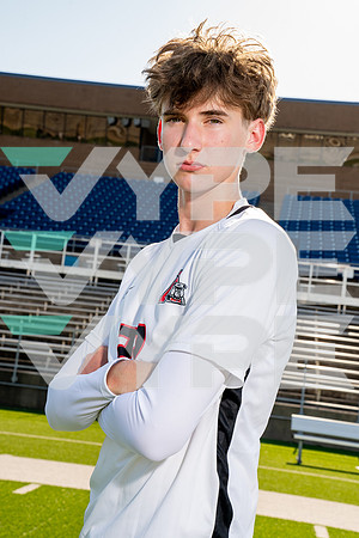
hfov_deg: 22.6
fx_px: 897
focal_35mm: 60
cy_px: 269
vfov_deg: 33.4
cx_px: 180
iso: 320
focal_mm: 60
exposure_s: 1/250
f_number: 10
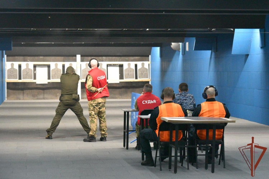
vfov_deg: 16.7
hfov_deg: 24.8
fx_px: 613
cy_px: 90
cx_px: 134
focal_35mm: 82
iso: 12800
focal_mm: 82
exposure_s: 1/500
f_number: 5.6
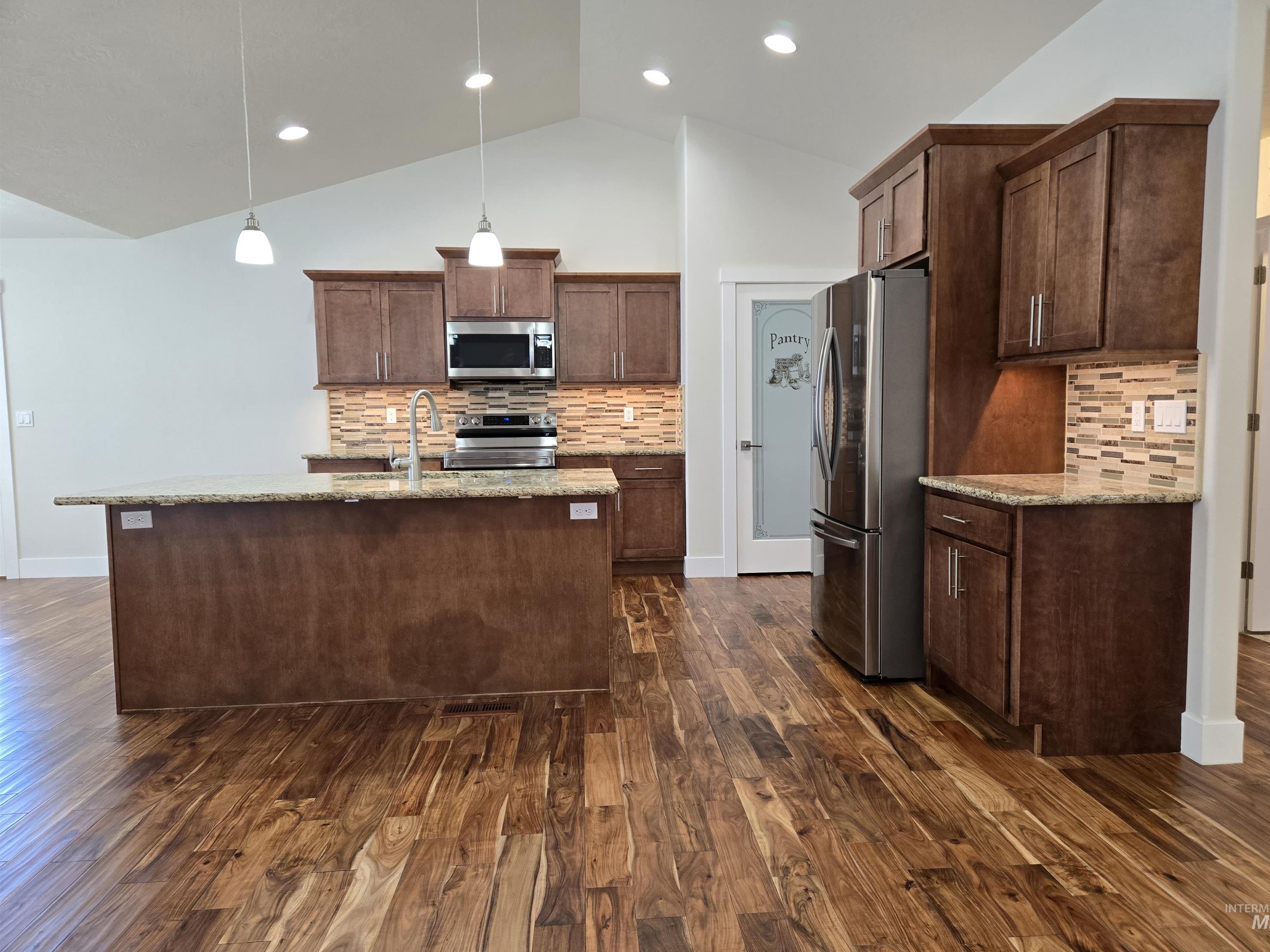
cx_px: 662
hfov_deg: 71.6
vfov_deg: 56.8
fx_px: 881
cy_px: 457
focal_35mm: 24
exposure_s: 1/120
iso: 160
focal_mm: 5.4
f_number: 1.8
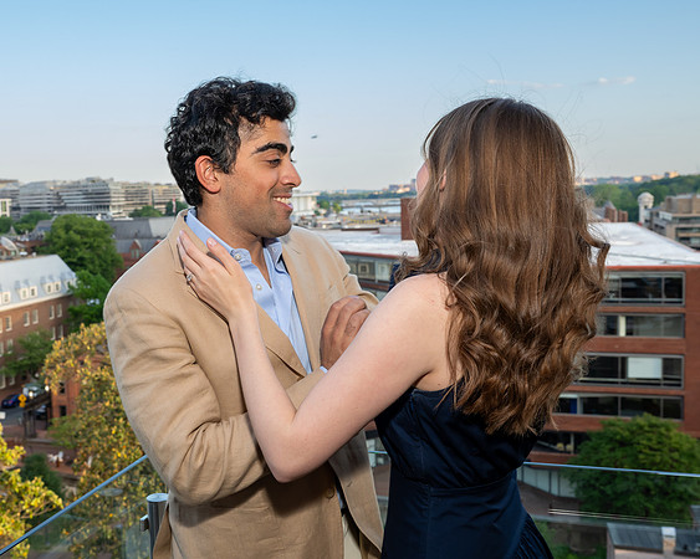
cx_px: 250
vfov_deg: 38.0
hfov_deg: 46.1
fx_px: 813
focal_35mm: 39
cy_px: 262
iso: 500
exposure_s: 1/250
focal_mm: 31.5
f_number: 7.1
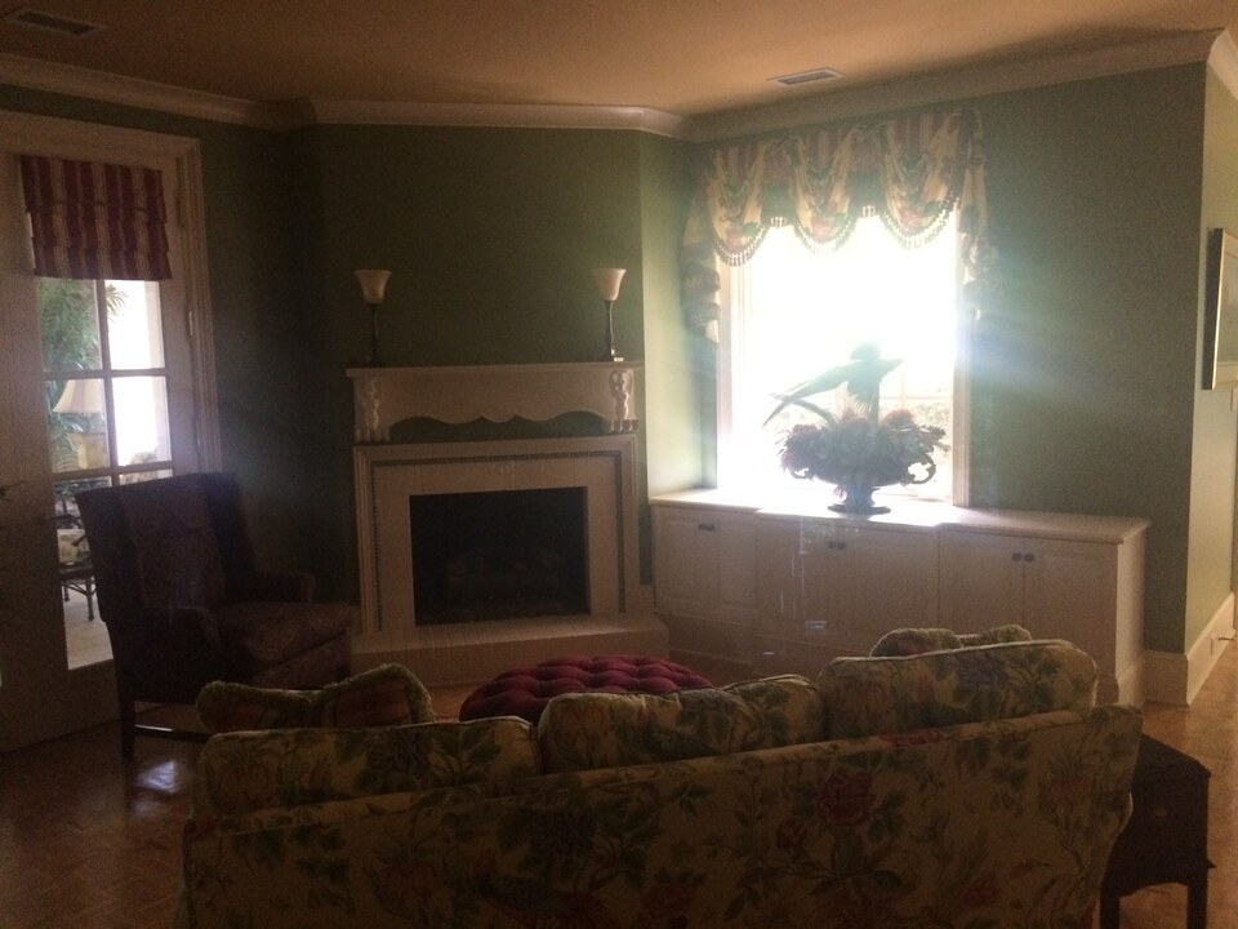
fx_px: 1037
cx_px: 619
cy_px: 464
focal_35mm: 29
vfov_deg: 48.2
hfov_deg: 61.7
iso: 250
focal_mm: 4.15
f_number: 2.2
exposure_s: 1/30
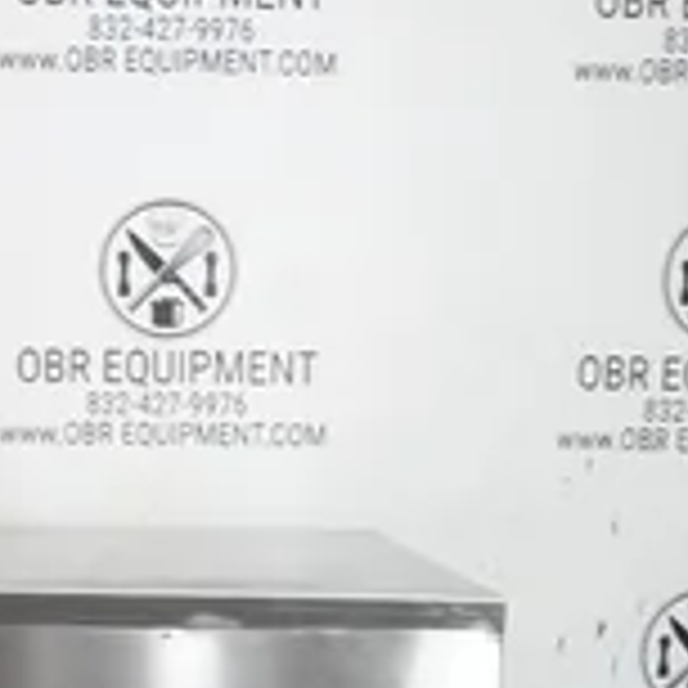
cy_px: 648
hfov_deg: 24.0
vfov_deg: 23.5
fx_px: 1597
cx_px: 164
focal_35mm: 71
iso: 640
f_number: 3.5
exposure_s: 1/40
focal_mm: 11.76
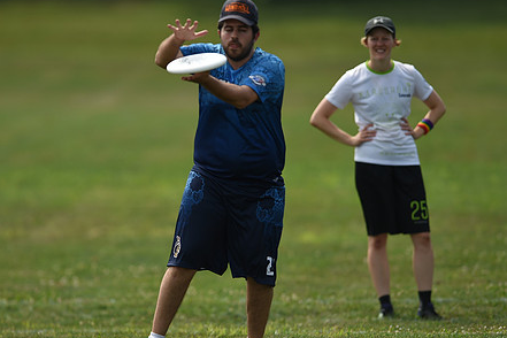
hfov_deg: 3.9
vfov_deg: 2.6
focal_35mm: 525
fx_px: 7393
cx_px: 203
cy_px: 186
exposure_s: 1/1600
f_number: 4
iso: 100
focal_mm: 400
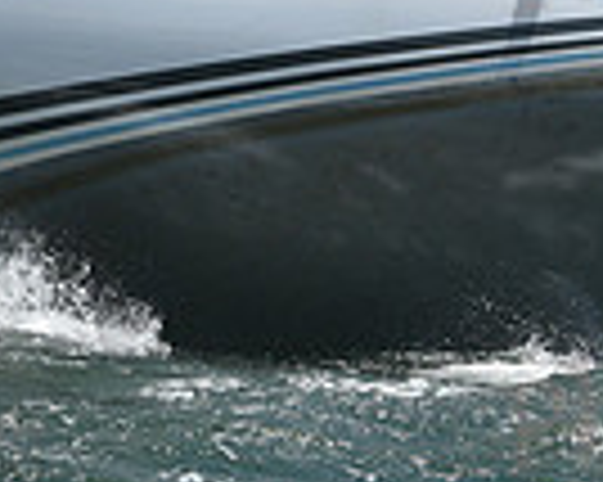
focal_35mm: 284
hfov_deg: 6.8
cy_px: -273
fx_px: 5065
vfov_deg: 5.4
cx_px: 274
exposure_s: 1/1250
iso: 250
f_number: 8
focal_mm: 70
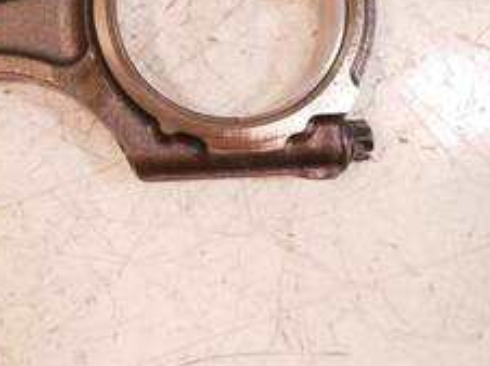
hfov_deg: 34.4
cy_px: 67
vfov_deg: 27.9
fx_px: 721
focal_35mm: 51
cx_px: 7
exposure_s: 1/125
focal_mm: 12
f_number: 3.5
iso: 1000
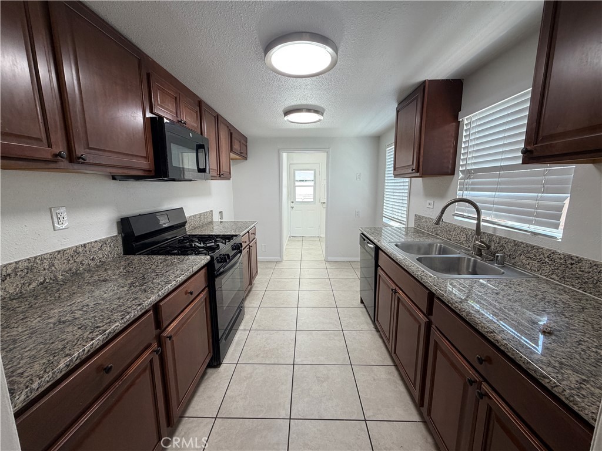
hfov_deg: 102.1
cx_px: 301
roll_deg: +0.5
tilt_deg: -8.9
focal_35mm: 14
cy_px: 226
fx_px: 243
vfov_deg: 85.7
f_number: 2.2
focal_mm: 2.22
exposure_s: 1/120
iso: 200
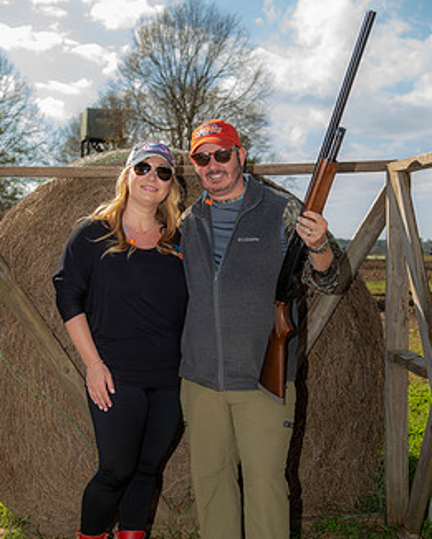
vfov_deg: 33.0
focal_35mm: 57
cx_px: 211
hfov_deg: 26.7
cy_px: 309
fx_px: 911
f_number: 5
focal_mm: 44
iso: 50
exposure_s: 1/250
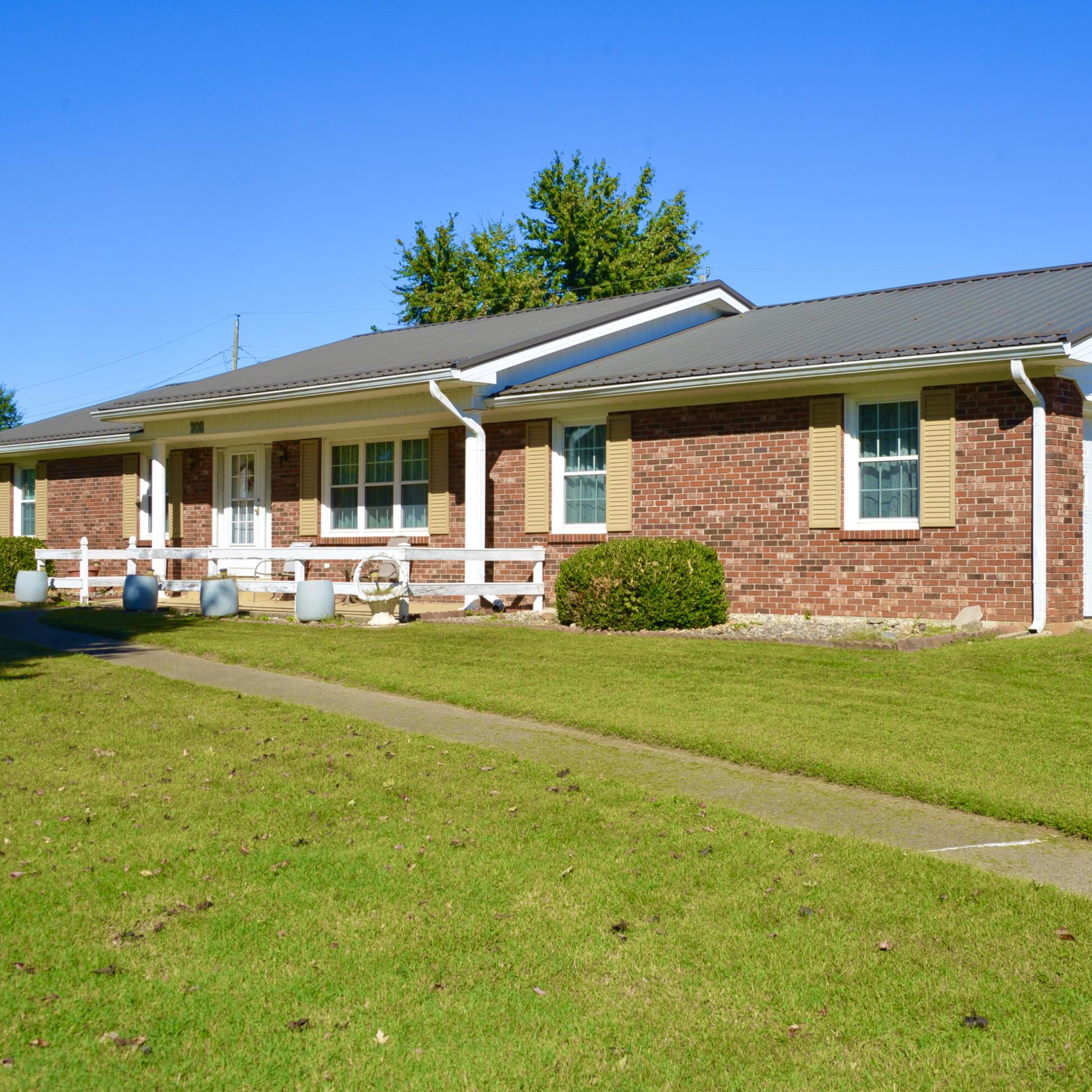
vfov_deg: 38.3
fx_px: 1570
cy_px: 544
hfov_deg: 38.1
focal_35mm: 44
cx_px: 678
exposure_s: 1/640
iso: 400
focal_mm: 34
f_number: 13
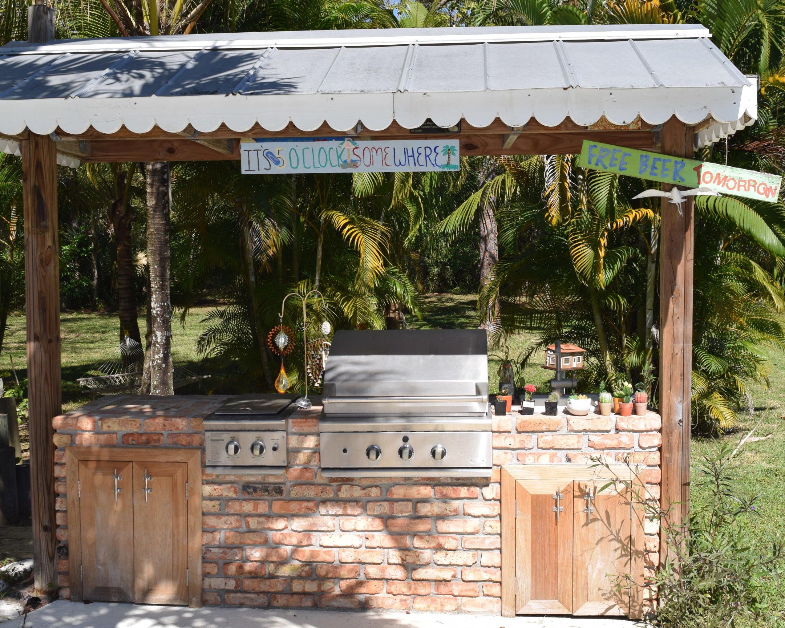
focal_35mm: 43
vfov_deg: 34.9
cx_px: 409
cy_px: 306
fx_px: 999
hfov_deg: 42.9
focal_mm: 22
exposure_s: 1/200
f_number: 10
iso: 100
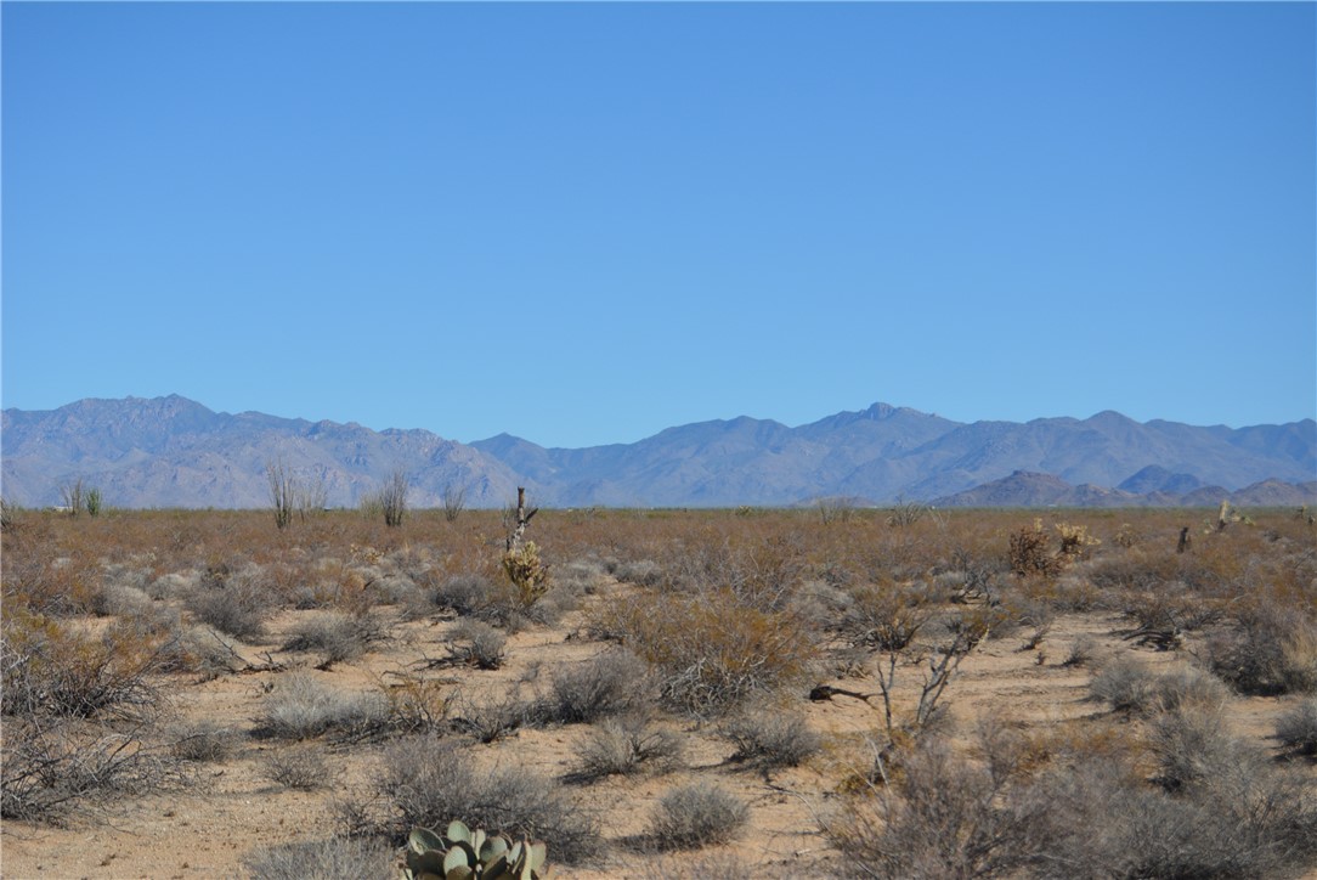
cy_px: 440
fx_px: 3020
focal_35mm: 82
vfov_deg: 16.6
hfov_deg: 24.6
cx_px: 658
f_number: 7.1
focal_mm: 55
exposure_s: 1/1600
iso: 400
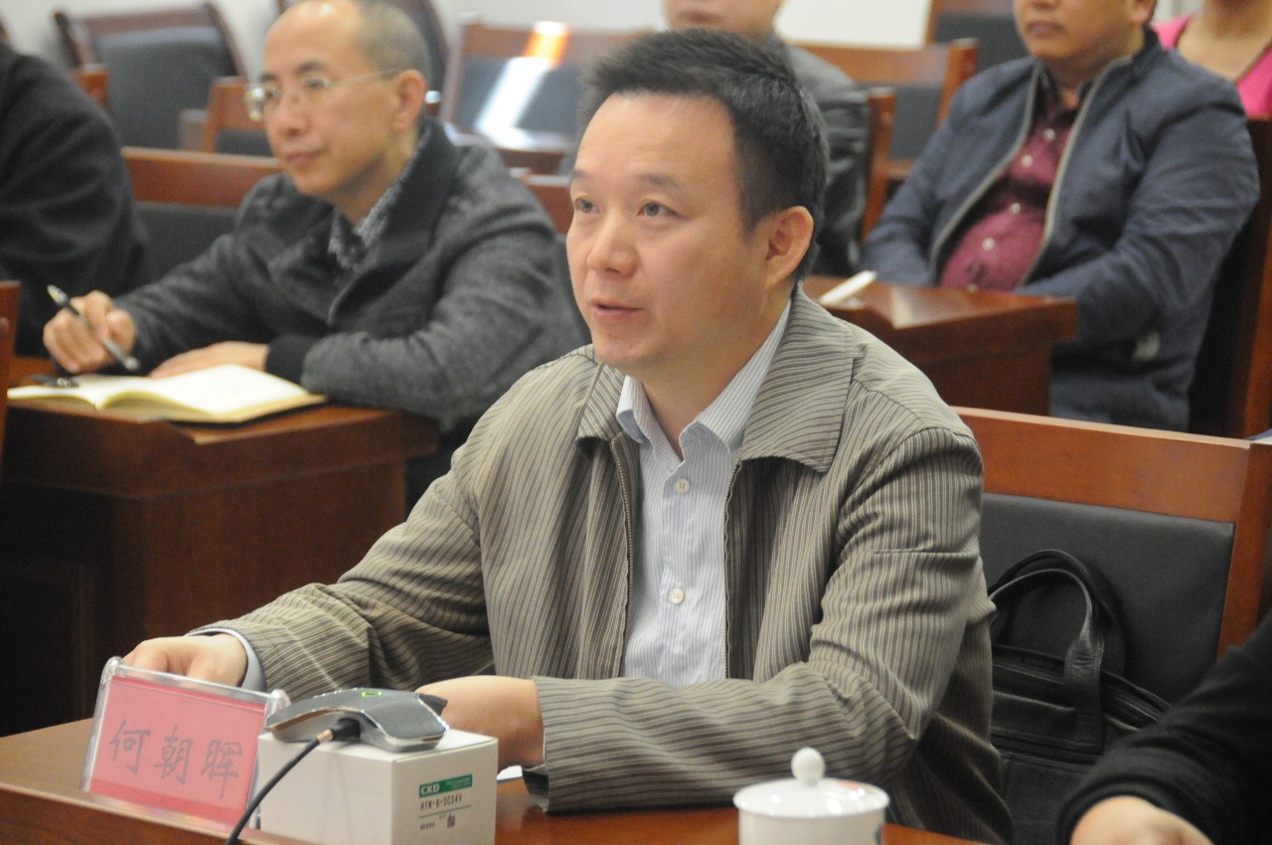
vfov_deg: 9.6
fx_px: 5029
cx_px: 636
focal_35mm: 142
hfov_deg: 14.4
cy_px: 422
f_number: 5.3
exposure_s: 1/80
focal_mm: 95
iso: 3200
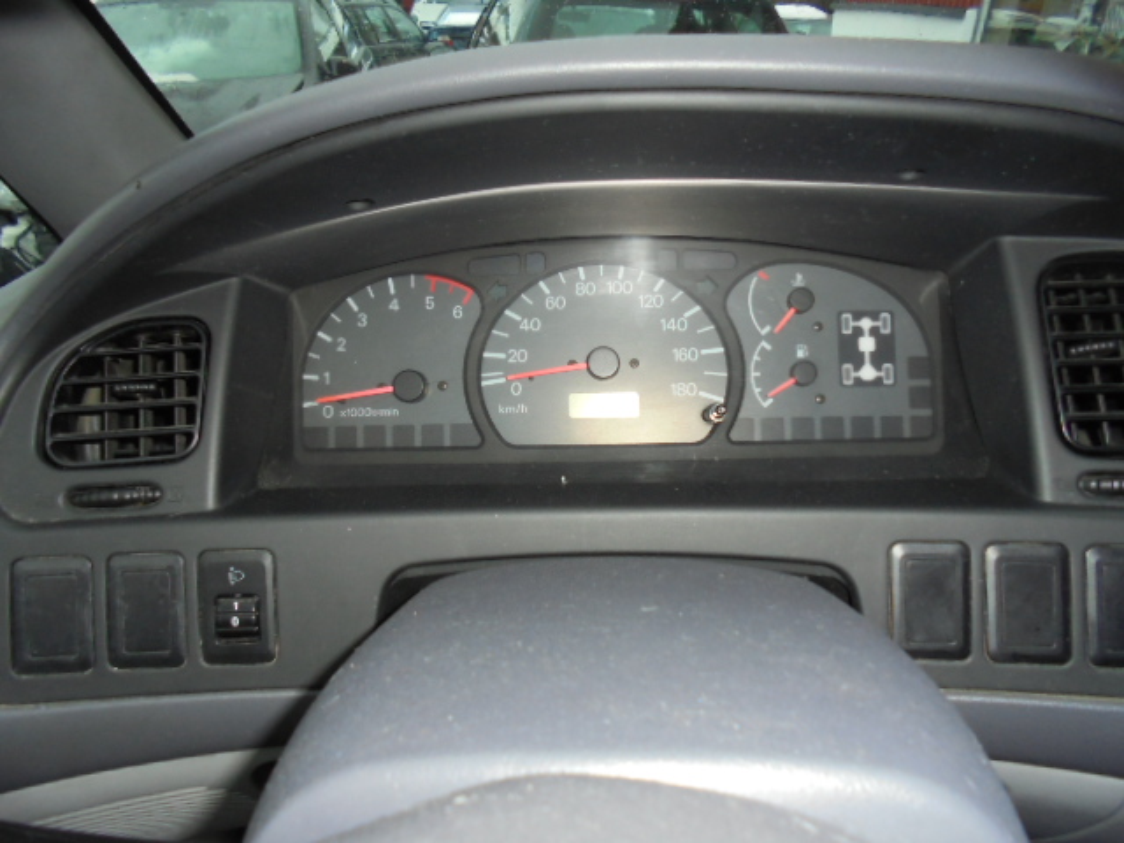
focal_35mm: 26
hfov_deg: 67.3
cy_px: 422
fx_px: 844
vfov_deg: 53.1
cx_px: 562
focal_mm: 4.6
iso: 200
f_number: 3.5
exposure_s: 1/30
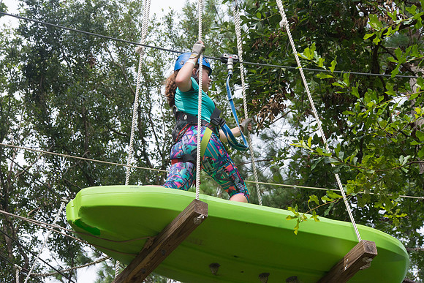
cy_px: 142
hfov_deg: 15.8
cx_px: 212
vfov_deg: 10.6
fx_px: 1531
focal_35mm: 130
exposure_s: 1/800
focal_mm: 130
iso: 2000
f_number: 14
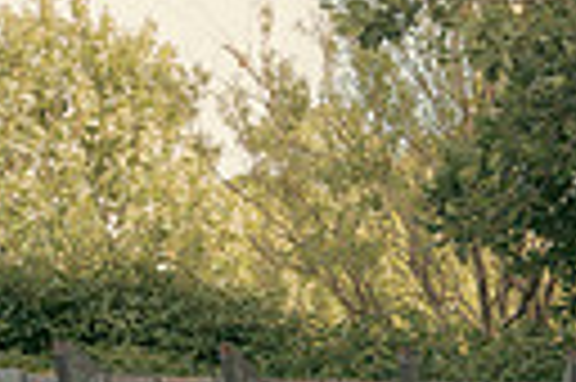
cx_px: 482
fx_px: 2173
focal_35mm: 136
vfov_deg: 9.3
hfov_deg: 15.0
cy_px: 793
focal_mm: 30
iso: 250
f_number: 5.6
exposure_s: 1/160
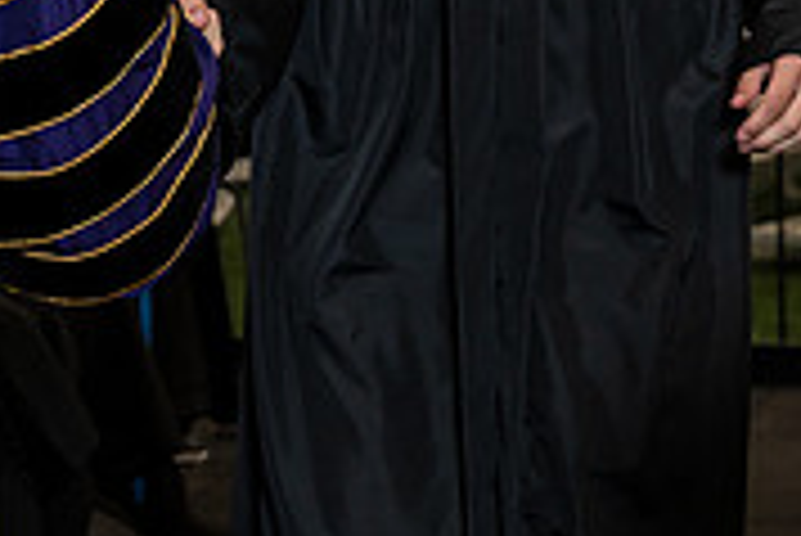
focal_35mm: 228
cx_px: 108
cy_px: -273
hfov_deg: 9.0
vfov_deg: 6.0
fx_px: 5077
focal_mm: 70
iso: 1250
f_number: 5
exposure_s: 1/200
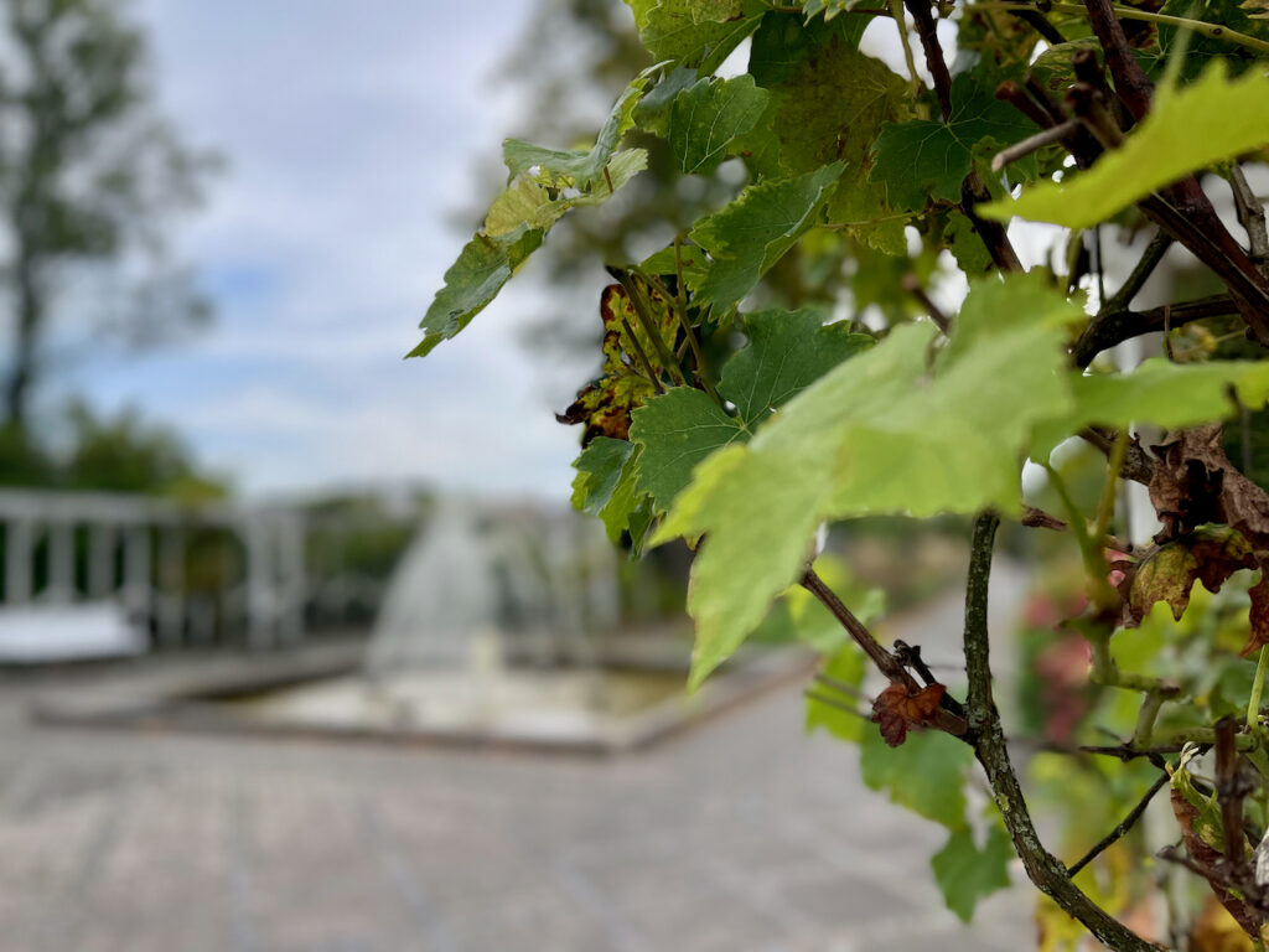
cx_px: 634
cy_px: 476
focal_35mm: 26
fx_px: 953
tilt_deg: +4.2
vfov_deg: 53.1
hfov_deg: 67.3
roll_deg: +0.8
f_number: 1.6
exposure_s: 1/2660
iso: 50
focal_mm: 5.1
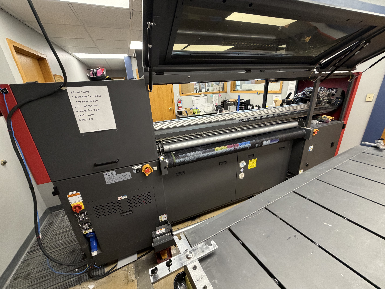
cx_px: 192
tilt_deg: -17.2
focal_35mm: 14
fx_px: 156
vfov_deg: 85.7
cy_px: 144
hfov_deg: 102.1
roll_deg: +3.0
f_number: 2.2
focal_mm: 2.22
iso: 250
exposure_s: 1/60
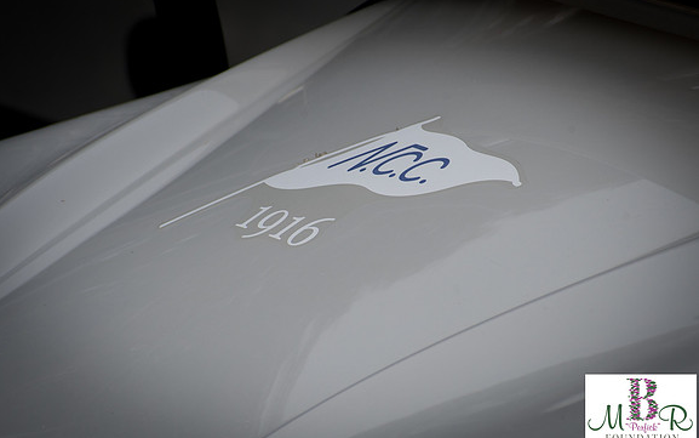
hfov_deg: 4.3
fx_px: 9375
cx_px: 373
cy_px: 217
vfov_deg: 2.7
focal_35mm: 492
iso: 250
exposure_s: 1/500
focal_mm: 300
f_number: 11
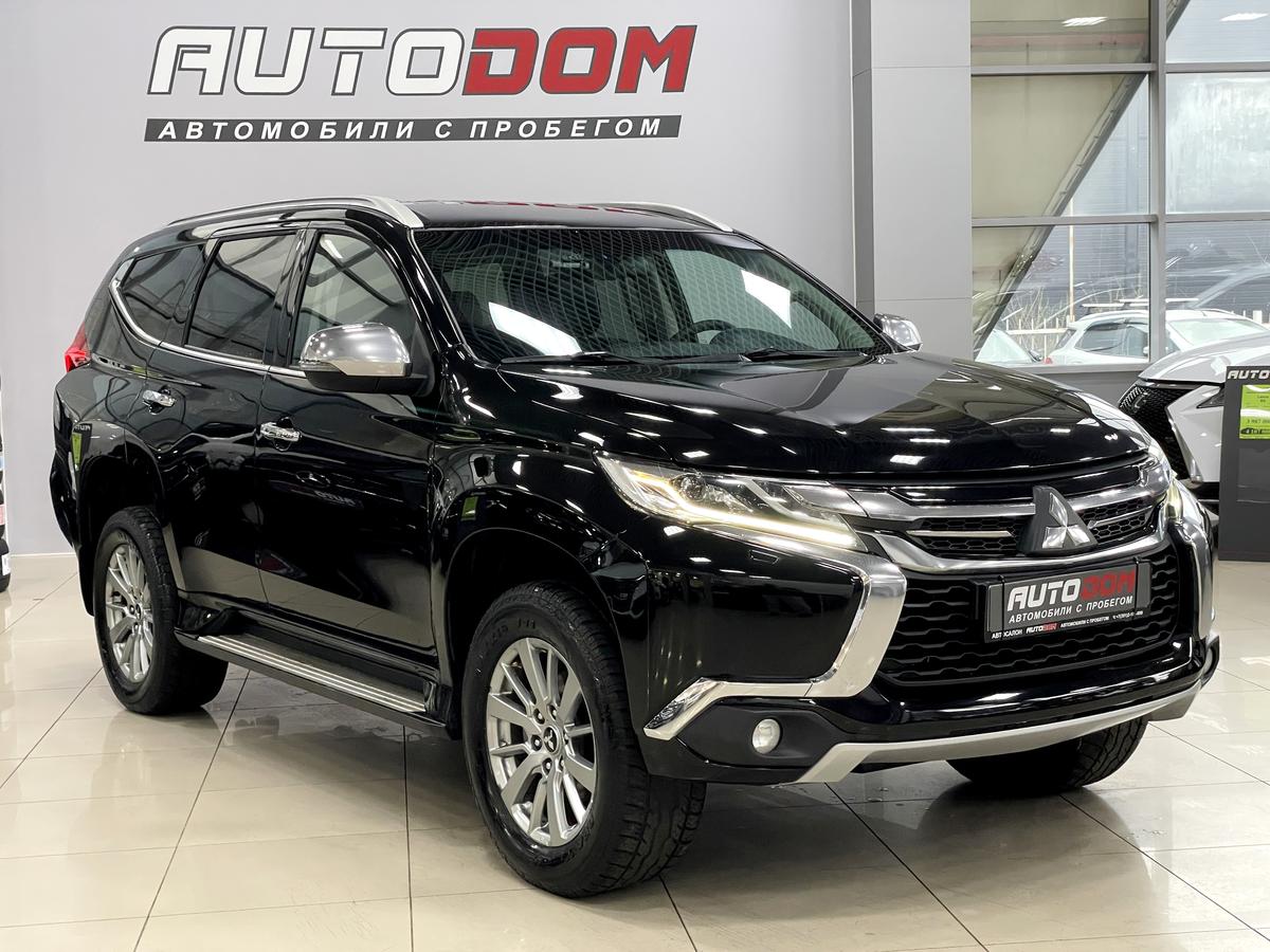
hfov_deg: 36.8
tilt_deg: -3.6
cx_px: 635
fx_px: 1908
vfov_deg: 28.0
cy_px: 476
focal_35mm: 52
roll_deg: +2.1
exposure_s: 1/55
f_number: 2
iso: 400
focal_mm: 6
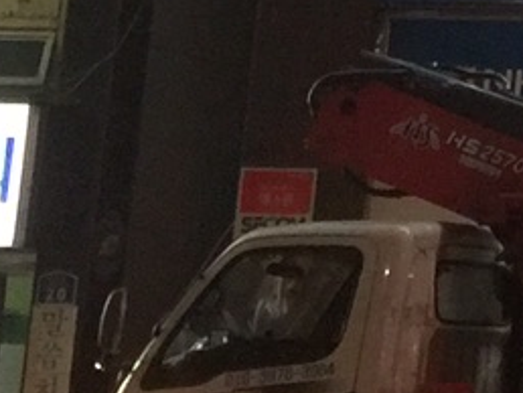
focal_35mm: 230
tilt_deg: +13.6
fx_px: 3478
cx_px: 1462
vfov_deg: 6.3
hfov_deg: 7.7
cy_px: -427
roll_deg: -2.5
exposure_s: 1/10
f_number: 2.2
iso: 125
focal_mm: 4.15
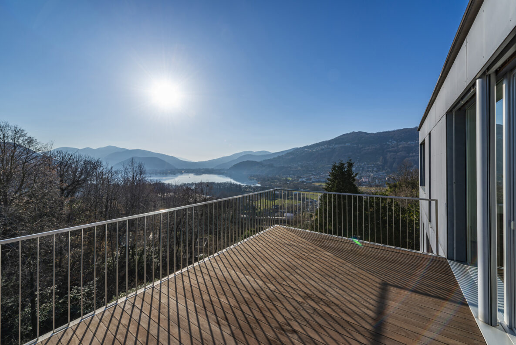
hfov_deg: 104.2
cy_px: 172
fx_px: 201
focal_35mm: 14
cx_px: 258
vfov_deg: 81.3
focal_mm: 14
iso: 100
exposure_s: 1/320
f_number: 9
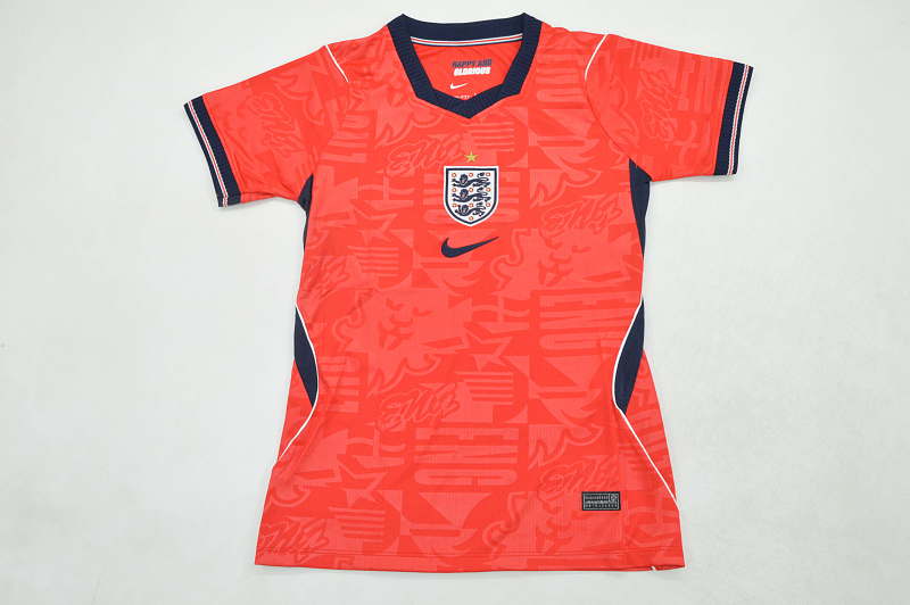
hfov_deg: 53.2
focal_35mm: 36
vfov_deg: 36.8
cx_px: 455
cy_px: 302
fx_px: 909
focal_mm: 24
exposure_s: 1/200
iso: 1600
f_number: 11
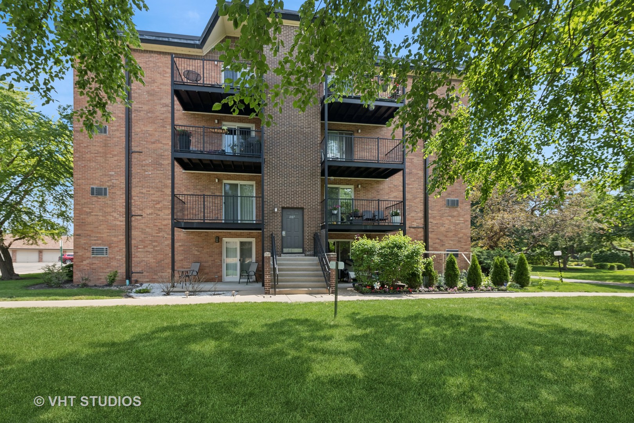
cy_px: 212
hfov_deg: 104.3
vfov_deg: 81.2
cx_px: 317
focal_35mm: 14
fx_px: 247
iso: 200
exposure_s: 1/125
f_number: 9.5
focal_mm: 14
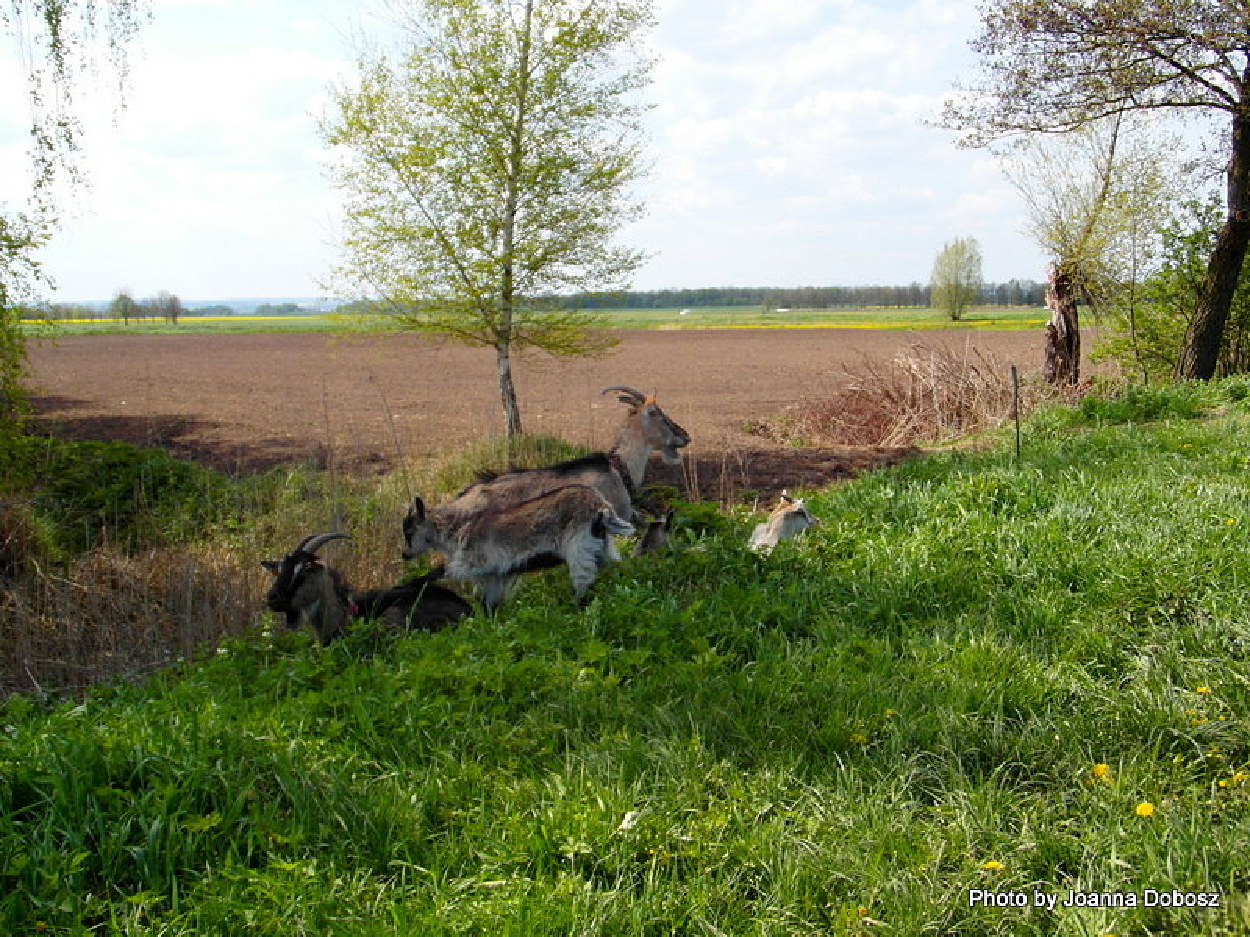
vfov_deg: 35.1
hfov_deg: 45.8
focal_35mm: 41
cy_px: 468
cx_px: 625
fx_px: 1481
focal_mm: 6.8
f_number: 3.6
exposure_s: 1/500
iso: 100
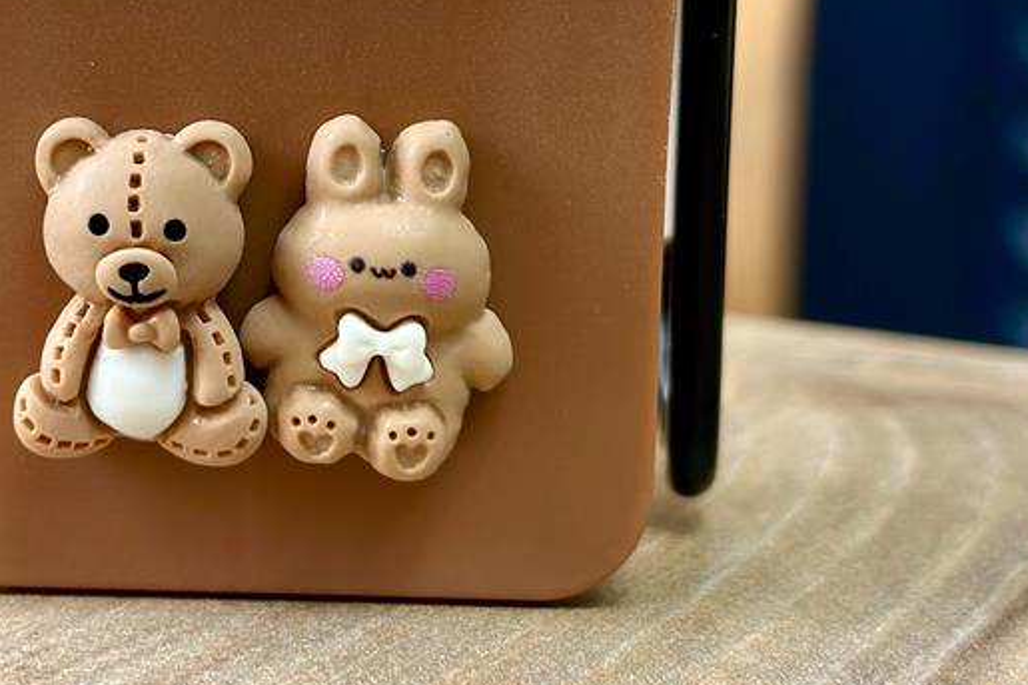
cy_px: 56
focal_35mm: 97
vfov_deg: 14.0
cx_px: 291
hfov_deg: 20.9
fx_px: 2769
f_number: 1.78
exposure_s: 1/50
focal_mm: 6.86
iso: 125
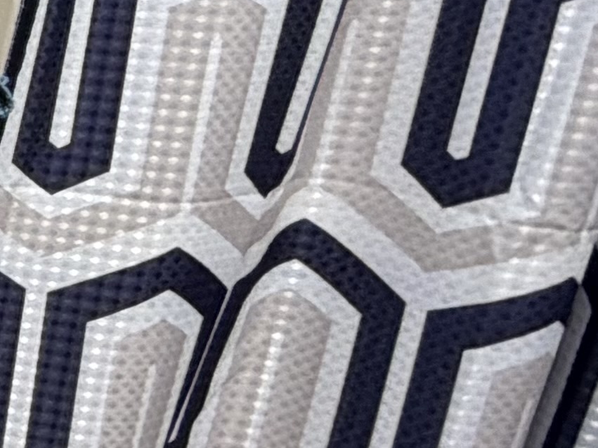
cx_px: -1164
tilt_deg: -13.4
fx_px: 1624
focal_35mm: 94
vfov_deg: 15.6
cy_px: 71
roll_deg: +0.1
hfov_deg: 11.7
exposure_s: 1/120
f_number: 2.2
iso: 100
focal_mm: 2.22
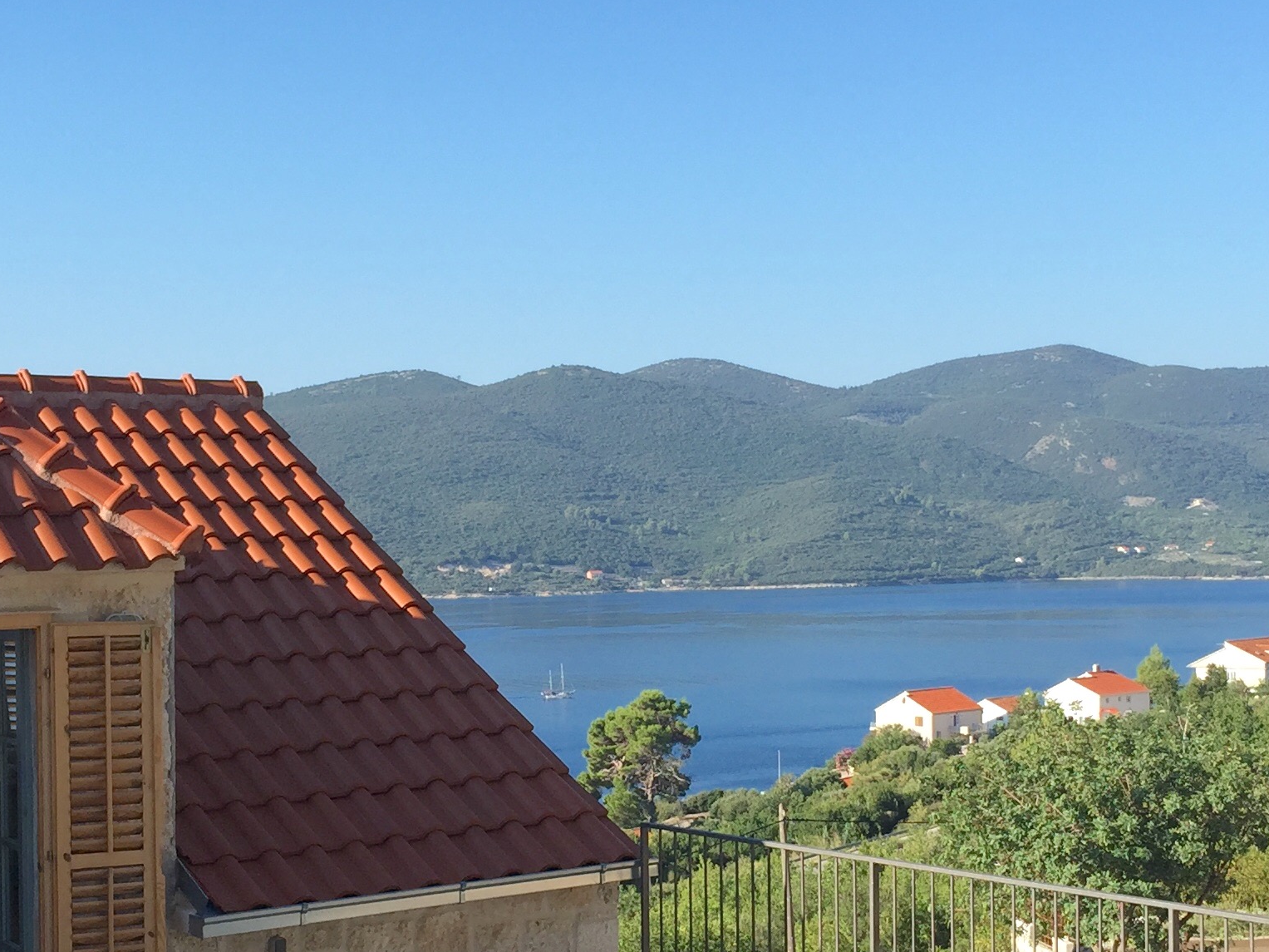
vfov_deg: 23.6
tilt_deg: +0.5
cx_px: 607
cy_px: 577
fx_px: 2273
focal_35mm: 62
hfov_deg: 31.2
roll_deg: +0.7
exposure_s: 1/1014
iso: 32
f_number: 2.2
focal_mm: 4.15
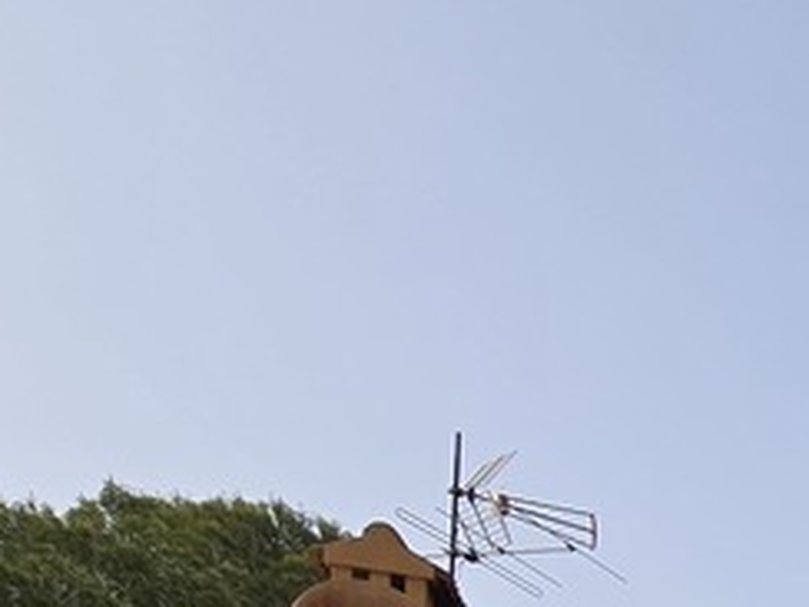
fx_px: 1496
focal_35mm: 64
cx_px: 1535
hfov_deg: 19.8
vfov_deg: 17.1
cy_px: 1197
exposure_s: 1/2210
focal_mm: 2.2
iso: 50
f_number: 2.2
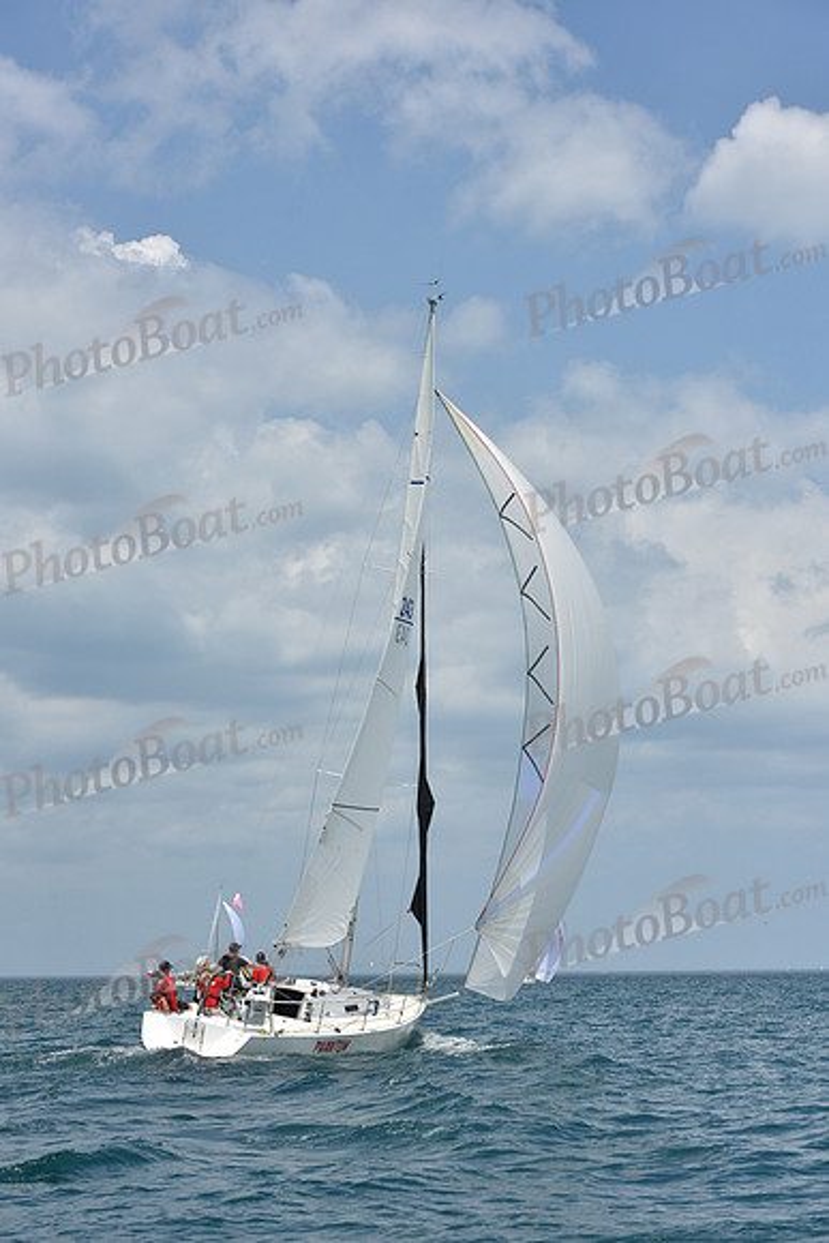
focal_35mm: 70
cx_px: 414
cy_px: 622
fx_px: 2416
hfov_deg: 19.5
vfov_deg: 28.8
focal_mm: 70
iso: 250
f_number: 9
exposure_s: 1/1250
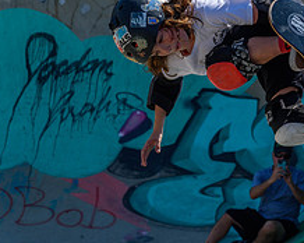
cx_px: 199
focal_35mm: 276
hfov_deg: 7.0
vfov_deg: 5.6
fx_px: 2481
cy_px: 155
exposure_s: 1/1000
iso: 200
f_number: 8
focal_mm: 95
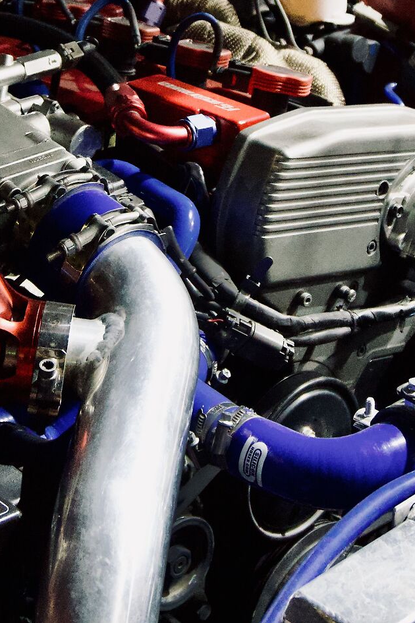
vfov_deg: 21.1
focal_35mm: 95
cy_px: 93
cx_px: 146
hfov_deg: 14.3
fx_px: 1647
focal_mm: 25
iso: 6400
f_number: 4.5
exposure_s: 1/40
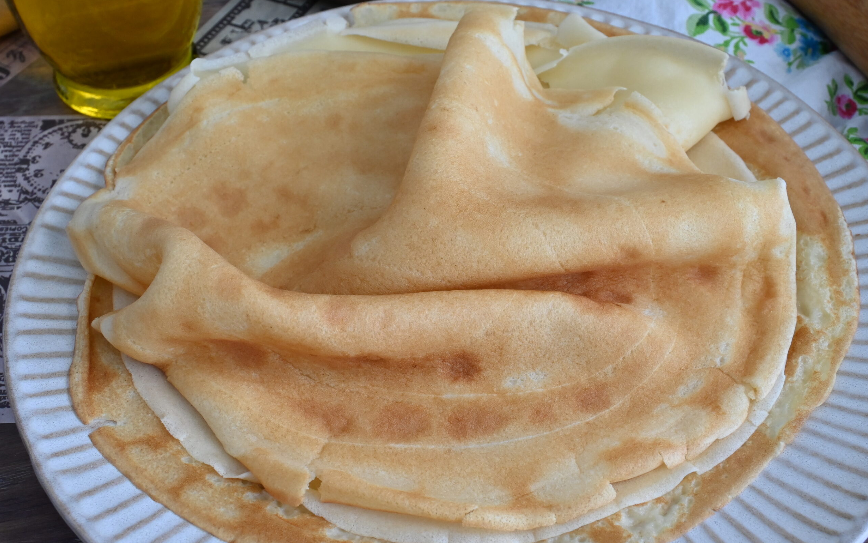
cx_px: 434
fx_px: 1088
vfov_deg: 28.0
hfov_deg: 43.5
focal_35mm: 46
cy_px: 278
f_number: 10
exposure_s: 1/20
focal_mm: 30.5
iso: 800
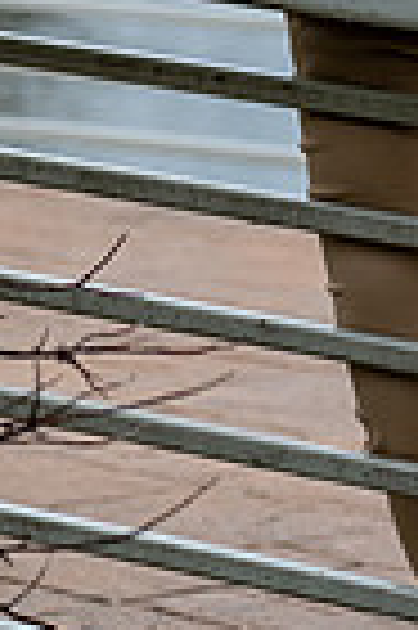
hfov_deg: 3.5
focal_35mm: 389
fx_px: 6791
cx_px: 598
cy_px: -252
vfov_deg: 5.3
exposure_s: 1/1000
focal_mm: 80.4
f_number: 2.8
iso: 250
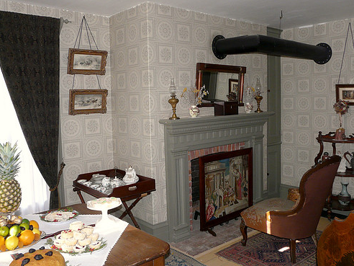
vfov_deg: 42.9
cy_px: 123
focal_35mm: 33
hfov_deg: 55.2
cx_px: 195
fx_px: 337
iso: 125
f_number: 2.8
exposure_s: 1/30
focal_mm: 4.6
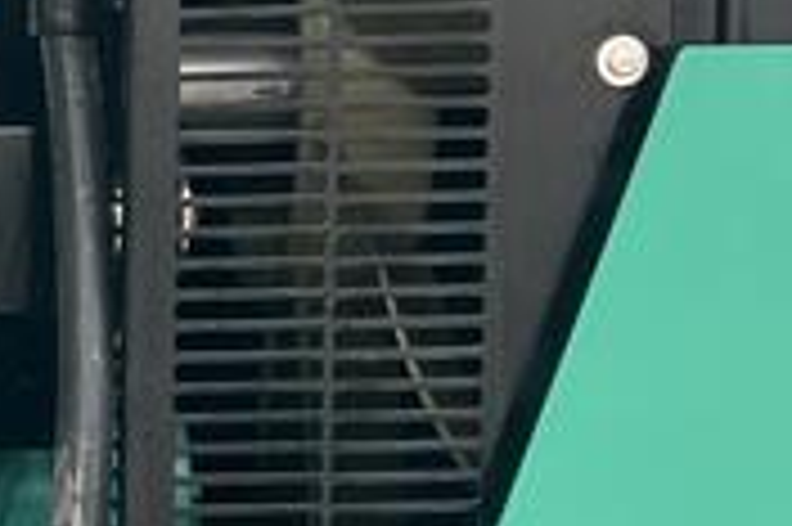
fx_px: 4330
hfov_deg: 9.8
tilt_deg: -10.3
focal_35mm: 197
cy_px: 539
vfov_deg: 6.9
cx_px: -684
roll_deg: +1.9
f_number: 1.5
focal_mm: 5.7
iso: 40
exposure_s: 1/199
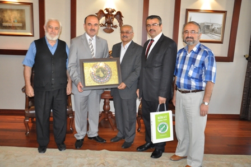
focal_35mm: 32
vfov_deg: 41.7
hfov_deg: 59.5
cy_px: 84
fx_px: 219
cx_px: 126
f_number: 5
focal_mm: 21
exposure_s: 1/60
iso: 1600
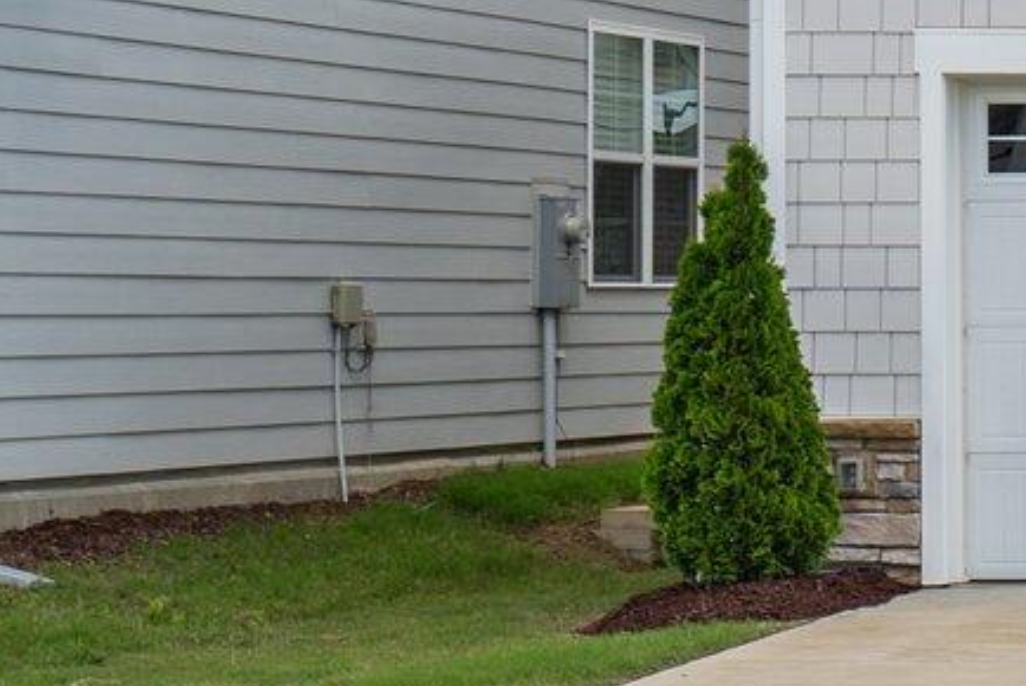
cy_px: 233
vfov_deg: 8.3
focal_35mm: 165
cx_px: 2305
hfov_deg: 10.9
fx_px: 4705
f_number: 5.6
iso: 100
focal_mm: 35
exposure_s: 1/90
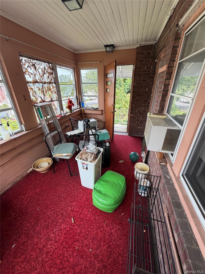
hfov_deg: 85.7
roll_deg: +0.8
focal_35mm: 14
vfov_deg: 102.1
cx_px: 102
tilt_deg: -25.4
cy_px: 137
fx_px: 111
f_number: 2.2
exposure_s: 1/121
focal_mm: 2.22
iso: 80
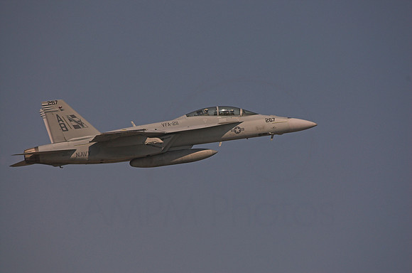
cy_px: 136
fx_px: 5481
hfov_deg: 4.3
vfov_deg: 2.9
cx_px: 206
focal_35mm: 480
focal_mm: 320
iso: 200
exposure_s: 1/1250
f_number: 8
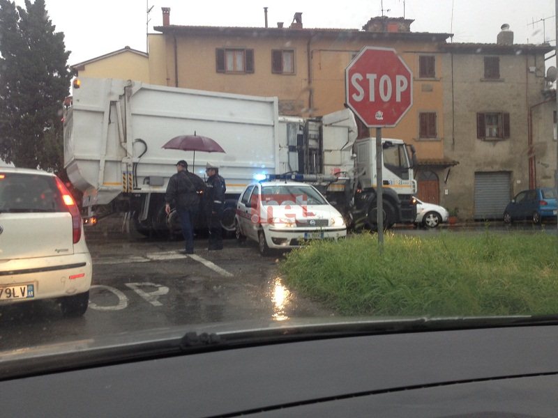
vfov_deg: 40.7
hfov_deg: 52.6
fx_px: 564
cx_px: 279
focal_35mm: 35
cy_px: 209
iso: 50
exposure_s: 1/60
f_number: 2.4
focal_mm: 4.28
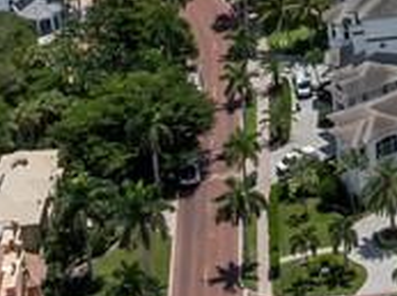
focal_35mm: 142
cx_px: 748
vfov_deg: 10.0
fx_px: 1625
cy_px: -193
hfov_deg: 12.5
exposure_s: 1/240
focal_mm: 12.29
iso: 100
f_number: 2.8
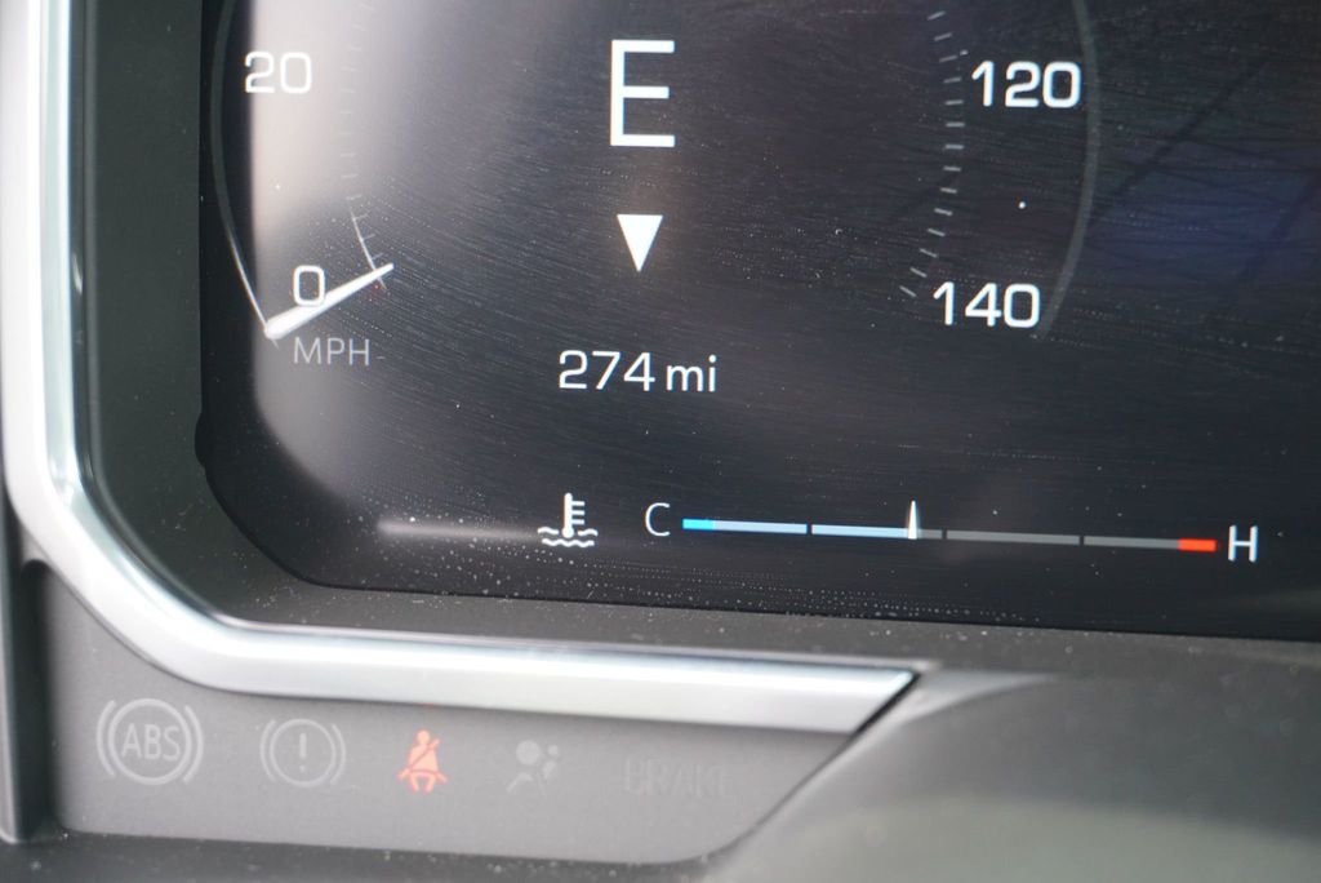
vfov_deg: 19.8
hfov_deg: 29.2
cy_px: 442
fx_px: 2533
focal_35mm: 69
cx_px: 660
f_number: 5.6
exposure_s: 1/80
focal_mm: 46
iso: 1000
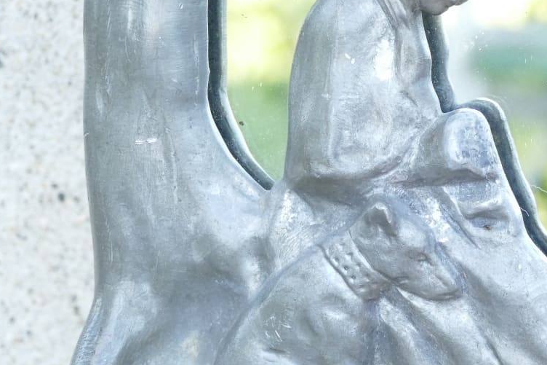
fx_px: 3175
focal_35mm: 209
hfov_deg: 9.8
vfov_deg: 6.6
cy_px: 189
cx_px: 463
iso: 500
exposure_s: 1/80
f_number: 3.8
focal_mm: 35.42
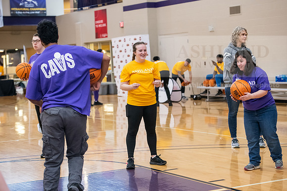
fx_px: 654
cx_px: 144
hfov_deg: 24.8
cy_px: 96
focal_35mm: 82
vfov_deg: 16.7
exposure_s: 1/200
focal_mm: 82
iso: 3200
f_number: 3.5
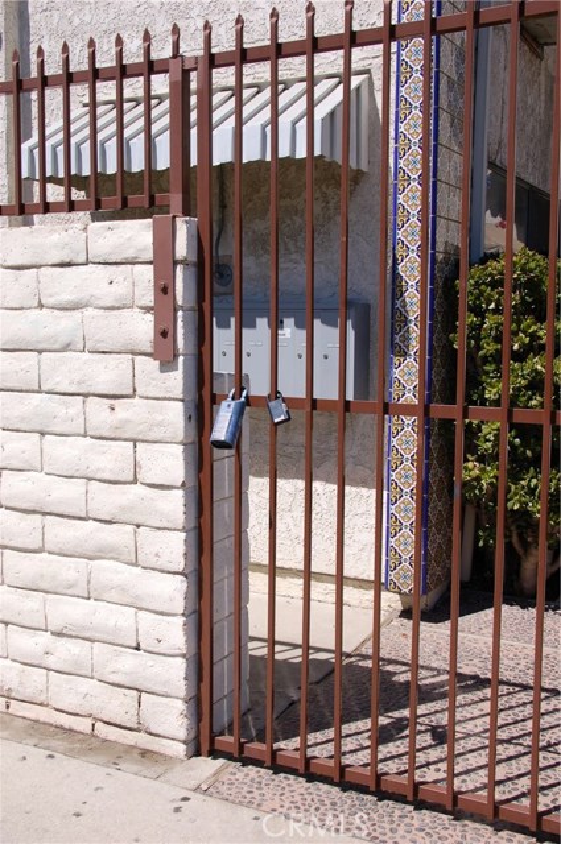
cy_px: 422
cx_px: 280
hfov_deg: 34.1
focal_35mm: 39
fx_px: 914
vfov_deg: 49.6
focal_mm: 26
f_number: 9
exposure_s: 1/320
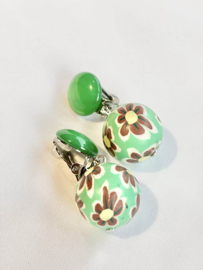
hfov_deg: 28.0
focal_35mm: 52
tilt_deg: -55.7
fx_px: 407
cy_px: 135
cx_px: 102
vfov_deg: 36.8
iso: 32
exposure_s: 1/432
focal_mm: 5.96
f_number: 1.6
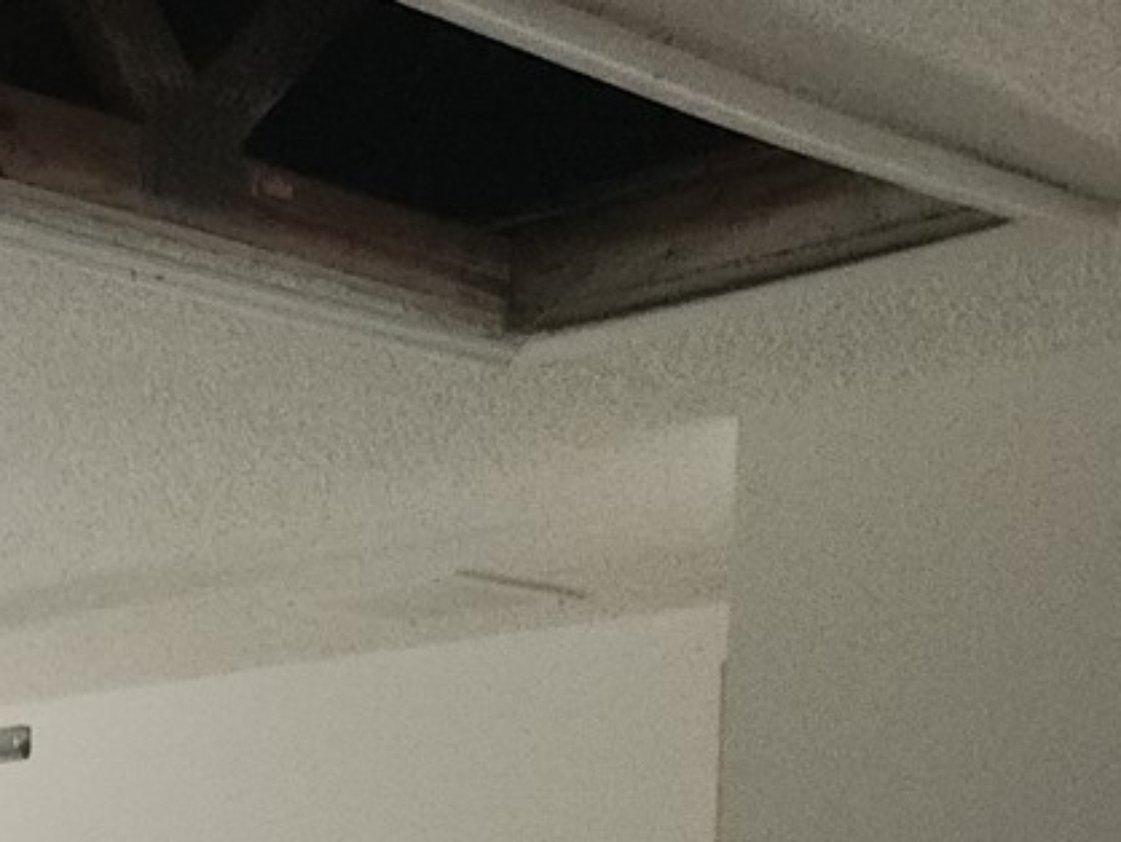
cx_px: -796
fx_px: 2851
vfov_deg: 15.6
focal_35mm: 88
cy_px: 1212
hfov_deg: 18.3
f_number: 1.8
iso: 400
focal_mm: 5.4
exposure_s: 1/120
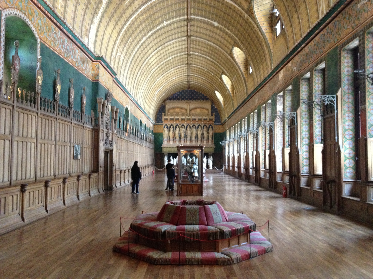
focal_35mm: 35
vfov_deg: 40.7
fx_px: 377
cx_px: 186
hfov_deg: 52.6
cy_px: 140
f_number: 2.4
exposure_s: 1/20
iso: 400
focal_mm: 4.28
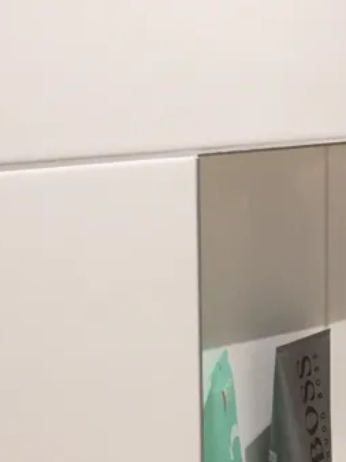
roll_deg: -0.3
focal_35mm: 103
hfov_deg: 14.2
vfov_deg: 19.1
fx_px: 1374
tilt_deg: -9.2
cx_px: 308
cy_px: 291
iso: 40
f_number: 2.2
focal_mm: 4.15
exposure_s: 1/17
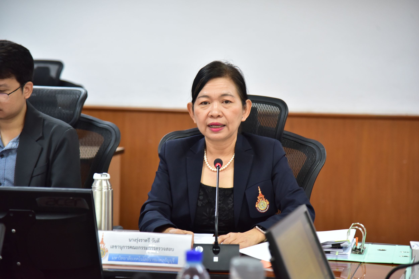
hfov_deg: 17.1
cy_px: 140
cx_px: 210
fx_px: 1397
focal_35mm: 120
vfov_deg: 11.4
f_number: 4.5
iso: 2000
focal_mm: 120
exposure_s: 1/80
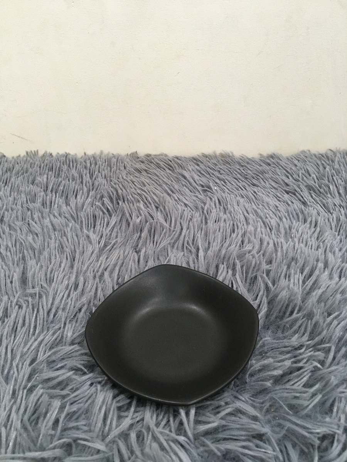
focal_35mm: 29
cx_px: 174
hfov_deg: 48.2
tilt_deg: -39.2
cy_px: 231
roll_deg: +0.5
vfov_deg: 61.7
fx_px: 388
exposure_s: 1/33
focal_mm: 4.15
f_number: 2.2
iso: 160
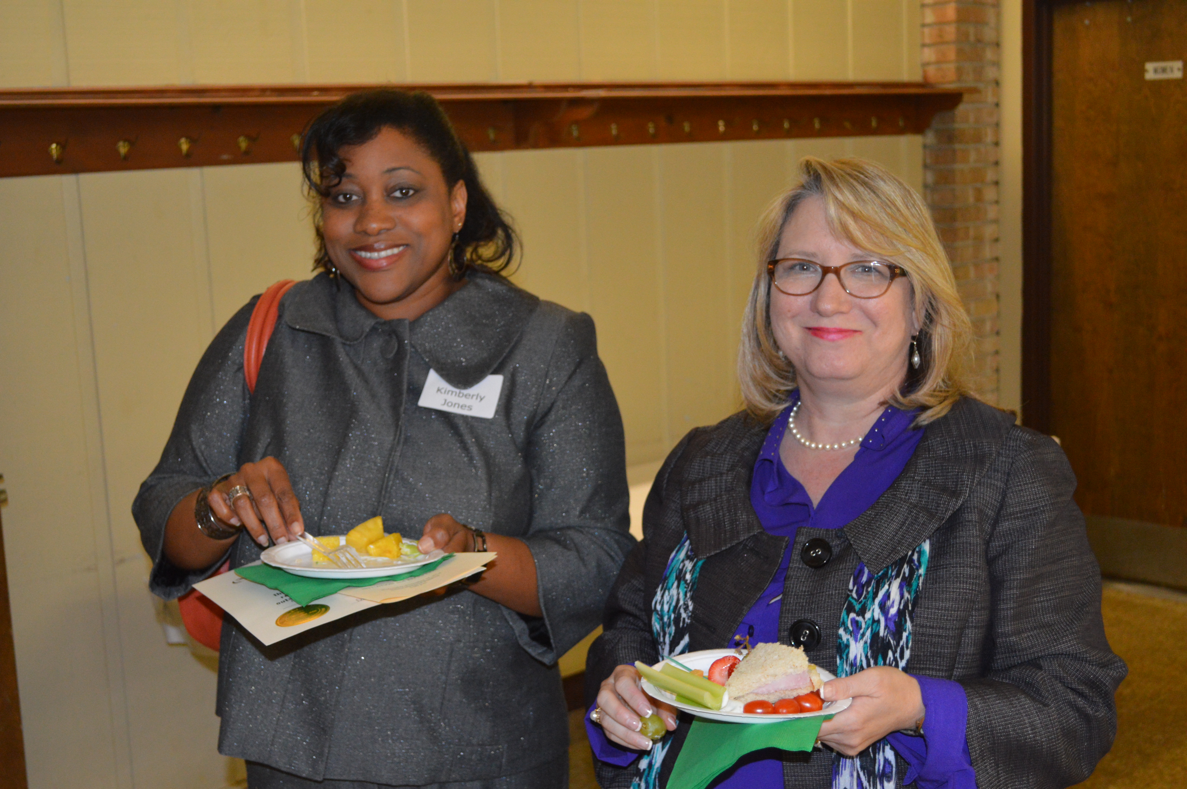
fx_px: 1581
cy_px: 394
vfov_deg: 28.0
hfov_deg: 41.1
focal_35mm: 48
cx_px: 594
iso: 1250
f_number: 4.8
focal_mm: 32
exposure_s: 1/60
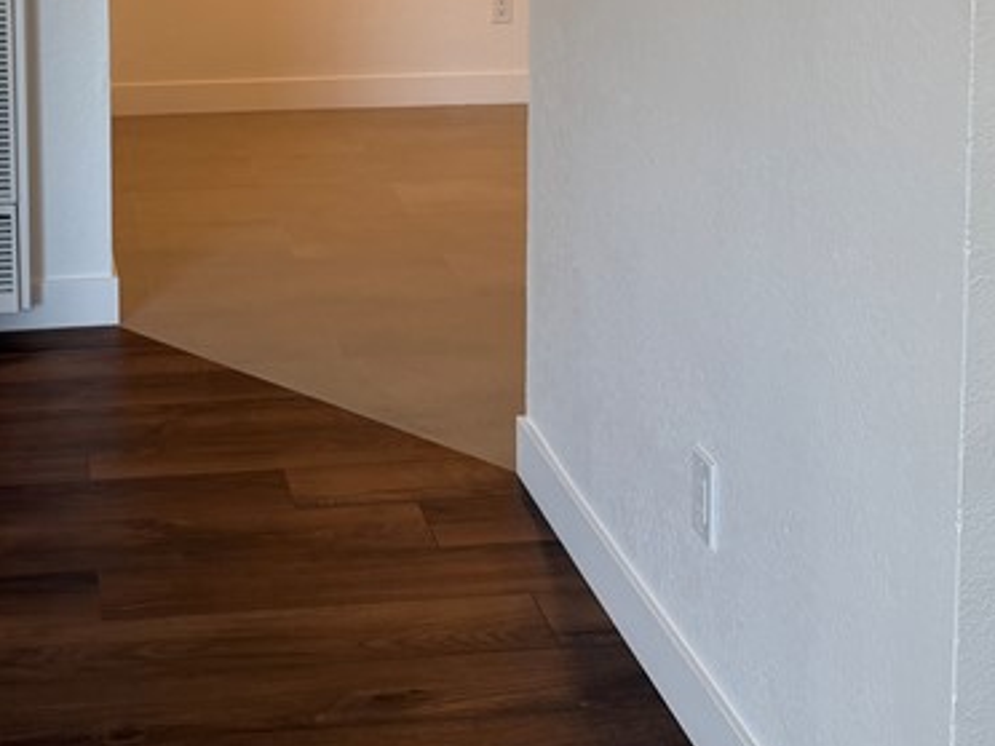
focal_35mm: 66
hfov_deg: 29.0
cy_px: -110
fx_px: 1897
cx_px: 273
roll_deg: +0.8
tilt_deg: -4.7
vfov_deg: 21.0
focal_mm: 6.76
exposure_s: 1/120
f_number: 1.78
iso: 125
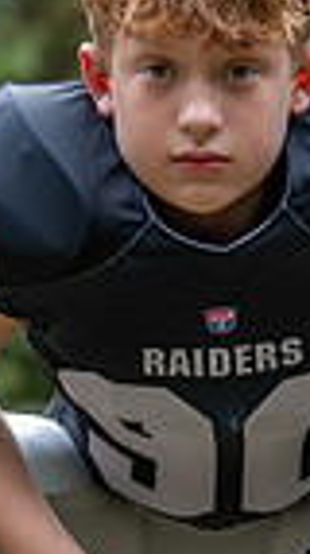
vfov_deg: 7.2
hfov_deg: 4.1
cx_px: 205
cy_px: 354
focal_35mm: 298
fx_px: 4373
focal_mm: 70
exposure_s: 1/320
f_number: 2.8
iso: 250
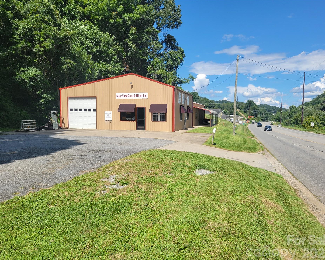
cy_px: 133
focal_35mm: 28
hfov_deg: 62.2
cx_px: 166
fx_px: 269
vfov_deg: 51.5
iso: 40
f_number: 1.8
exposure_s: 1/2359
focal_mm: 5.4
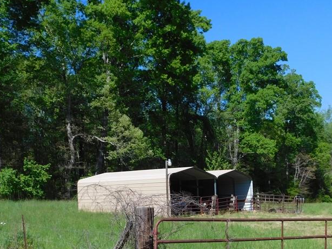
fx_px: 480
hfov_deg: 38.2
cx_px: 160
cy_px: 198
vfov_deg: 28.5
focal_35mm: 50
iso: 125
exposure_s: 1/400
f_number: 6.4
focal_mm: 5.3
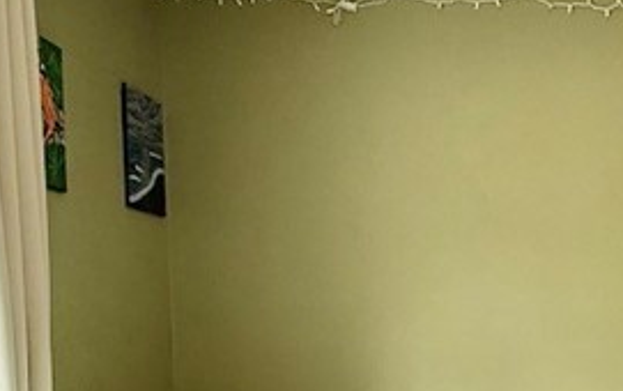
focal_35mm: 56
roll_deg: -1.1
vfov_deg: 21.3
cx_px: 517
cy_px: 488
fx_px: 952
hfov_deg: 34.9
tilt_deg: -9.5
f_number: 2.2
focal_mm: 2.22
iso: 320
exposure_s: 1/60
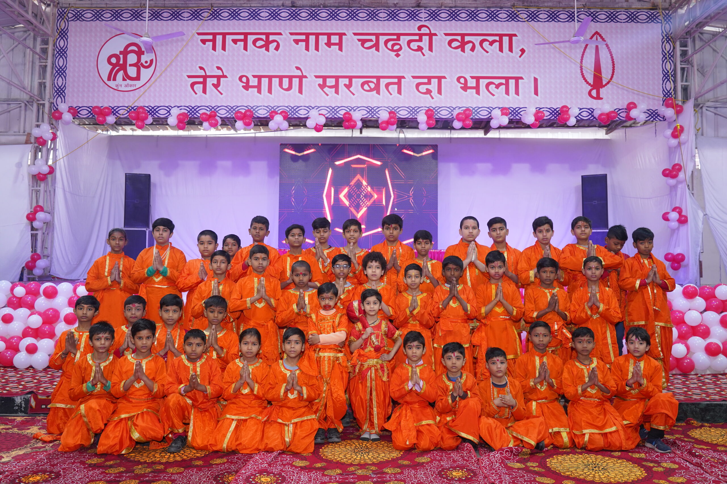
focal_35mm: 28
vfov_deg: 46.4
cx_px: 364
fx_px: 565
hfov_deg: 65.5
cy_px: 242
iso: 1600
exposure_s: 1/200
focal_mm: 28
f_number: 4.5
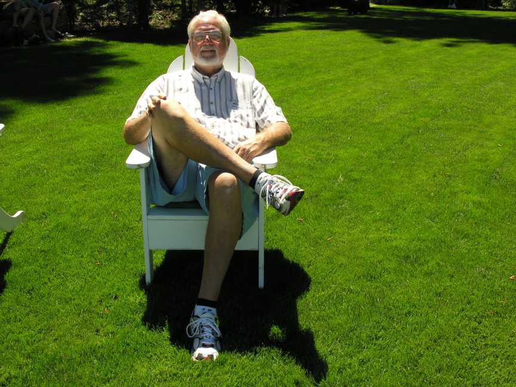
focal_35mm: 46
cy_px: 194
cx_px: 258
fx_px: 686
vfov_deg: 31.5
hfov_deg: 41.2
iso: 50
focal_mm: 11.8
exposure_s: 1/135
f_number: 6
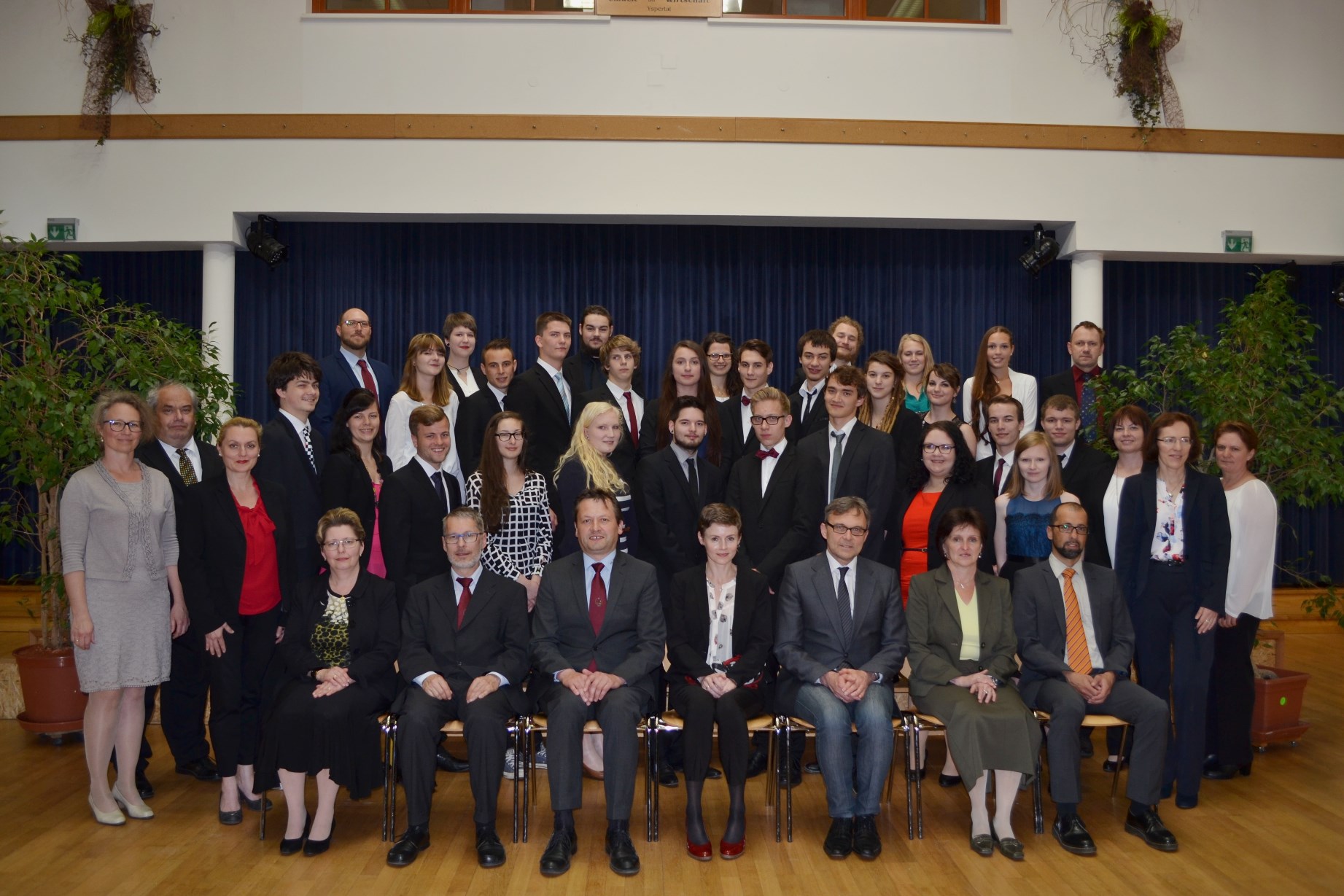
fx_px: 1120
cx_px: 672
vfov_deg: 43.6
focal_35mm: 30
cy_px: 448
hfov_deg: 61.9
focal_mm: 20
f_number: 3.8
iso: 100
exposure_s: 1/60
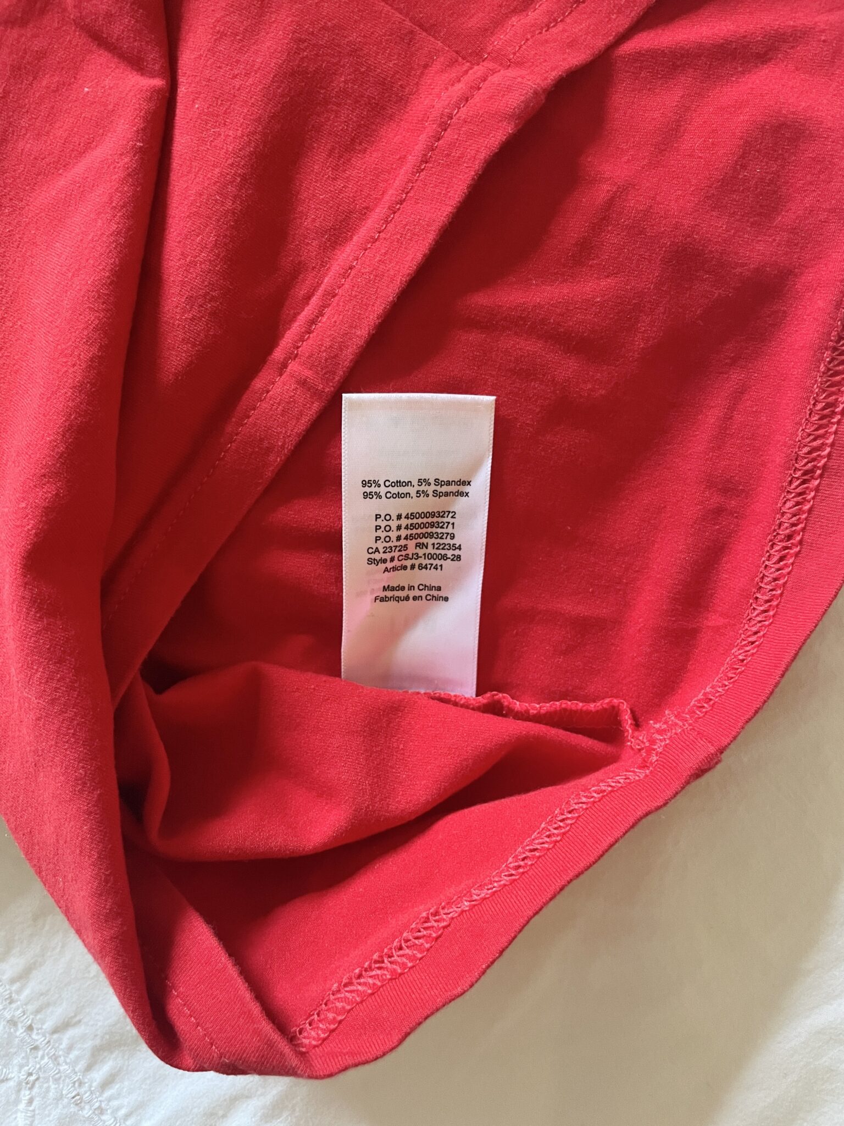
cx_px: 422
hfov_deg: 53.1
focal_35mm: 26
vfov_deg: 67.3
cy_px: 563
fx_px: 845
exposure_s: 1/60
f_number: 1.6
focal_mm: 4.2
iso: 400
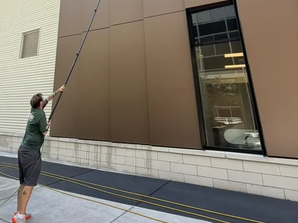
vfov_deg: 47.3
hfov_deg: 64.1
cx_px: 106
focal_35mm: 27
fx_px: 232
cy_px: 32
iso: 50
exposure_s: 1/227
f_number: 2.2
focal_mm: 2.22
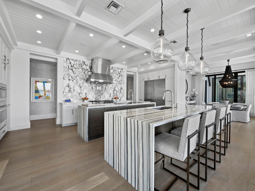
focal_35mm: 14
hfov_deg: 102.0
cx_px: 128
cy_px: 96
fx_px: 103
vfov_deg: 85.7
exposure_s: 1/10
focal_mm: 7
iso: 320
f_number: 11
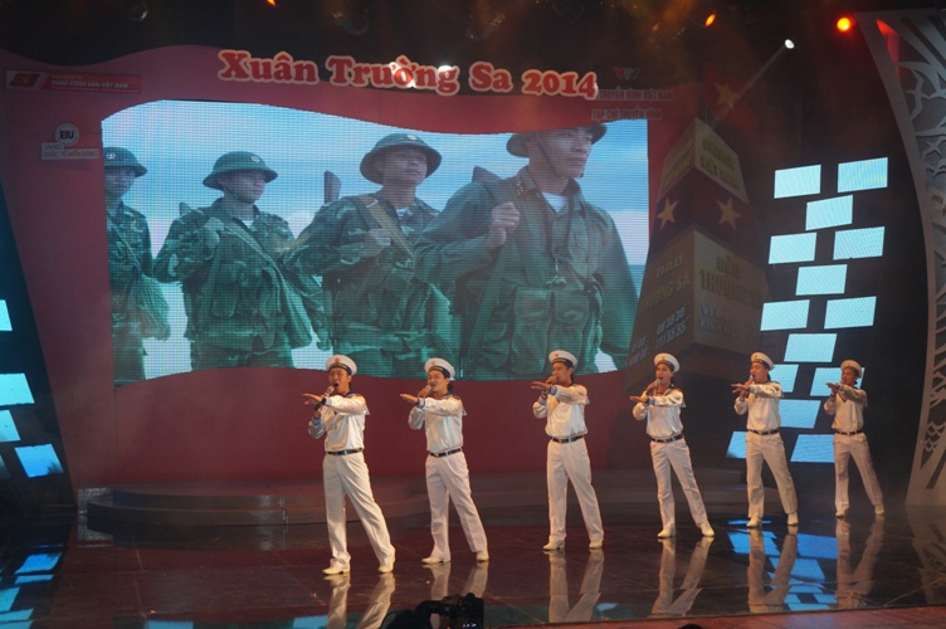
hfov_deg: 35.1
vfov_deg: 23.7
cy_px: 314
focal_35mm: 57
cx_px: 473
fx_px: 1496
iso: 1000
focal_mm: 38
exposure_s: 1/160
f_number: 5.6
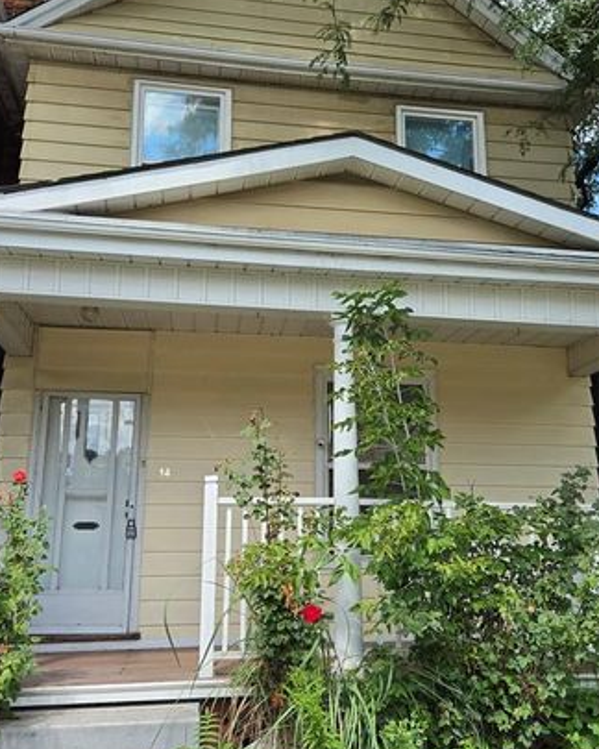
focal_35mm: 37
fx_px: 820
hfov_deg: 40.1
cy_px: 352
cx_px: 318
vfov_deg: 49.1
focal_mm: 5.4
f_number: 1.8
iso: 80
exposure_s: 1/1559
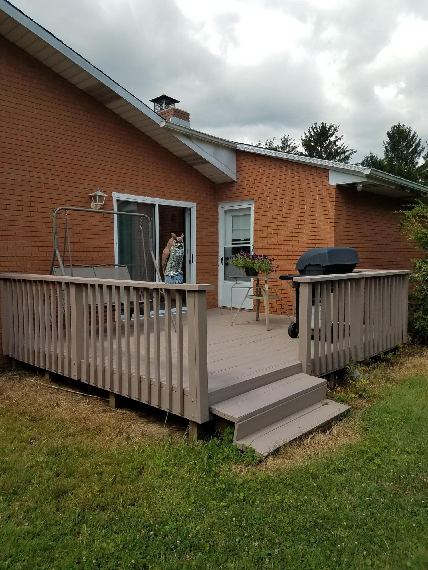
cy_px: 285
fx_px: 429
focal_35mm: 26
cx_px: 214
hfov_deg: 53.1
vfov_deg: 67.3
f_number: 1.7
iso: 40
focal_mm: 4.2
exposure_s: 1/1712
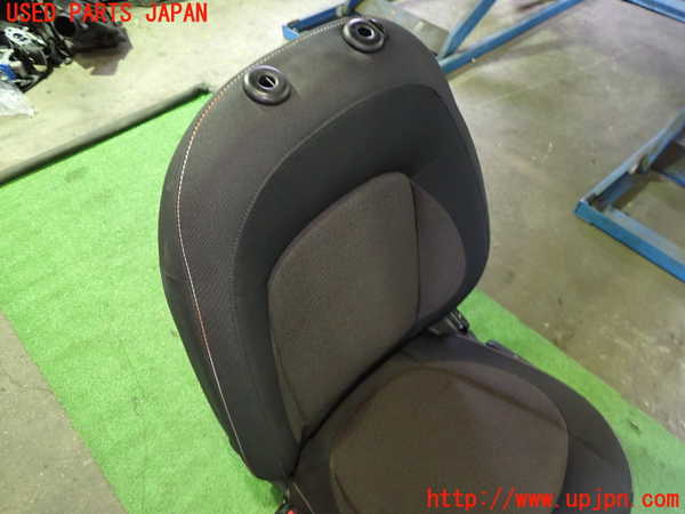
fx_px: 495
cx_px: 342
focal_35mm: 25
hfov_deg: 69.4
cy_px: 257
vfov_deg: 54.9
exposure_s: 1/25
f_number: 2
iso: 800
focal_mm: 4.5
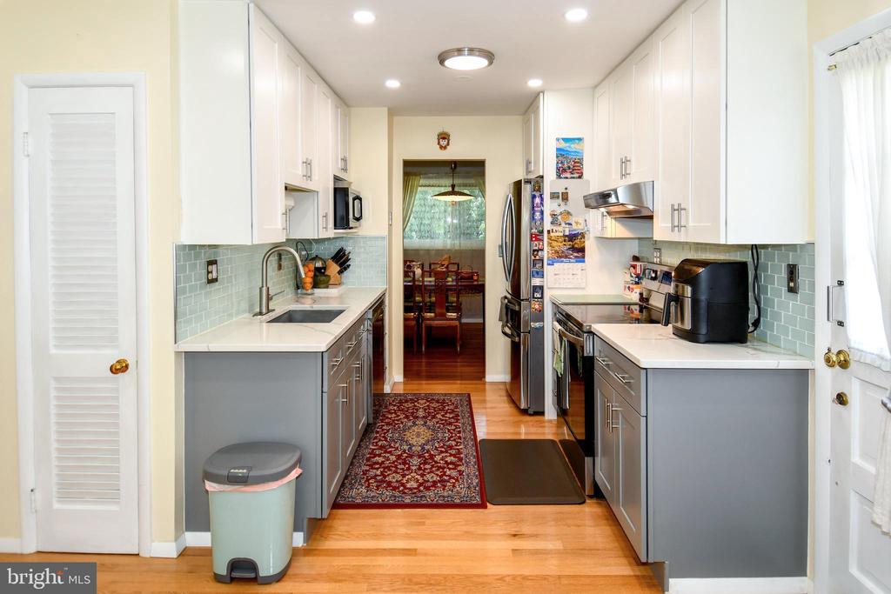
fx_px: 446
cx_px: 446
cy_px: 297
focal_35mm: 18
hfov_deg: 90.0
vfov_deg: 67.4
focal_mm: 12
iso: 220
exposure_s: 1/60
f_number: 4
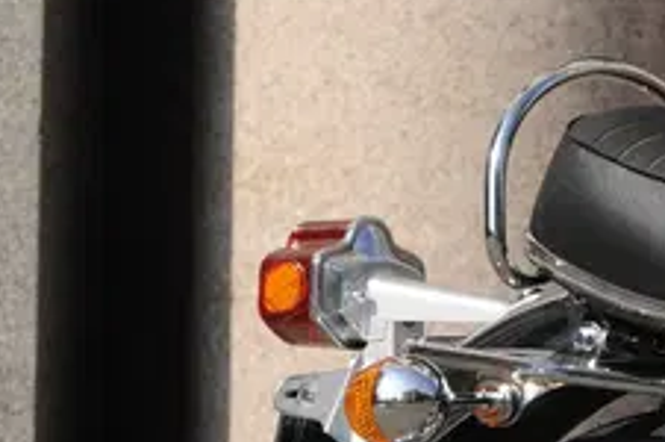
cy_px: 517
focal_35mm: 956
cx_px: 1462
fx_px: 17634
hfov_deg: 2.2
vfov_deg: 1.4
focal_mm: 120
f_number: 5.6
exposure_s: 1/1600
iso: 500
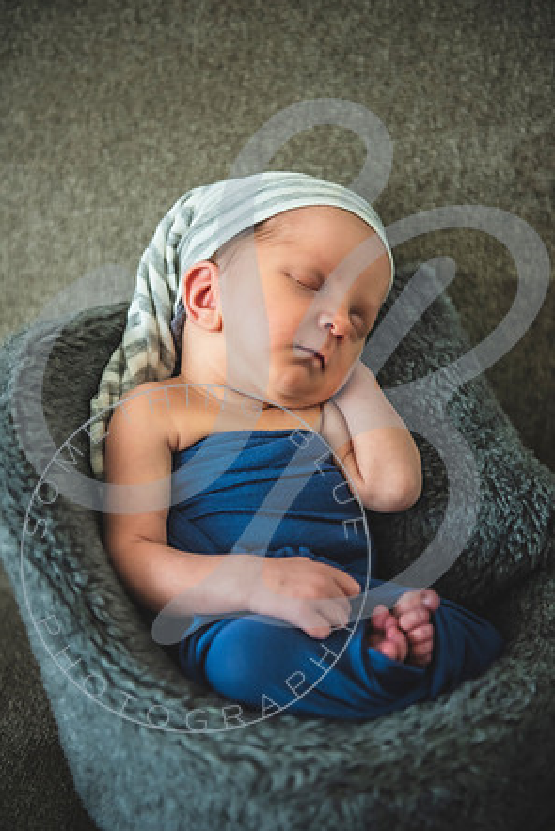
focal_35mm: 56
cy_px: 416
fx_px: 1294
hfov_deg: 24.2
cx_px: 280
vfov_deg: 35.6
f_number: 2.8
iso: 1000
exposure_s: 1/80
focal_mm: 55
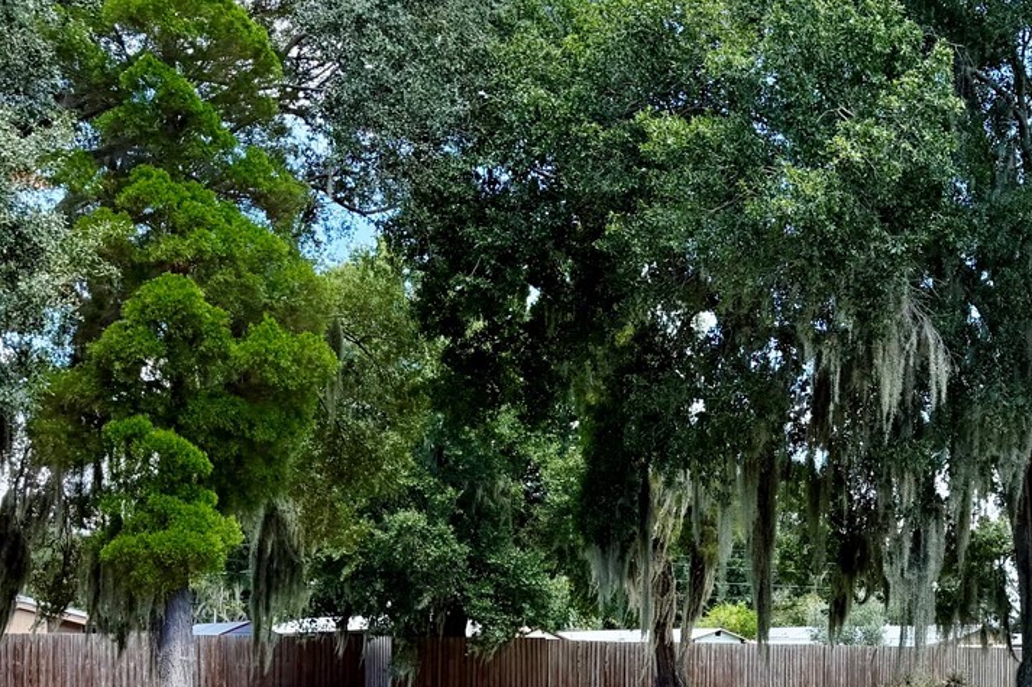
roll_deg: +0.6
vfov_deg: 23.2
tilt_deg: -2.2
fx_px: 1605
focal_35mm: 56
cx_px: 866
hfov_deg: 34.3
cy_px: 681
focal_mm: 6.76
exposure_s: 1/805
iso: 80
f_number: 1.78
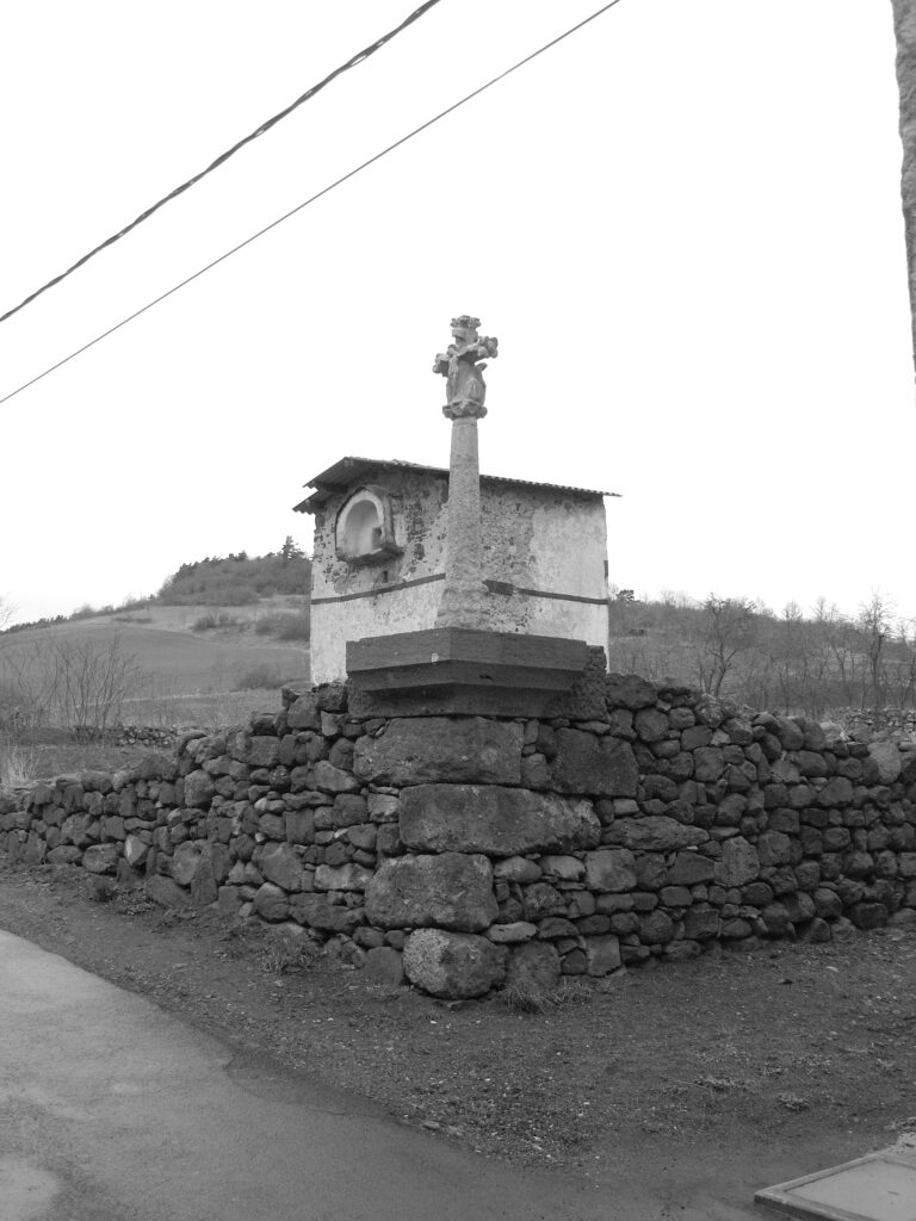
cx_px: 458
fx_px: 1270
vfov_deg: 51.4
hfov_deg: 39.7
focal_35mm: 36
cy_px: 610
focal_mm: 6
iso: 100
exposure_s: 1/200
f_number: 3.6
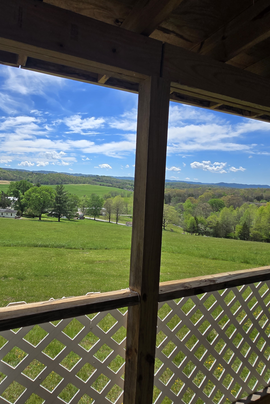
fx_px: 214
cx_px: 87
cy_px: 194
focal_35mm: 19
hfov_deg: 62.7
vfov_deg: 86.9
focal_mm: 2.2
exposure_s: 1/2701
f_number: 2.2
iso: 50
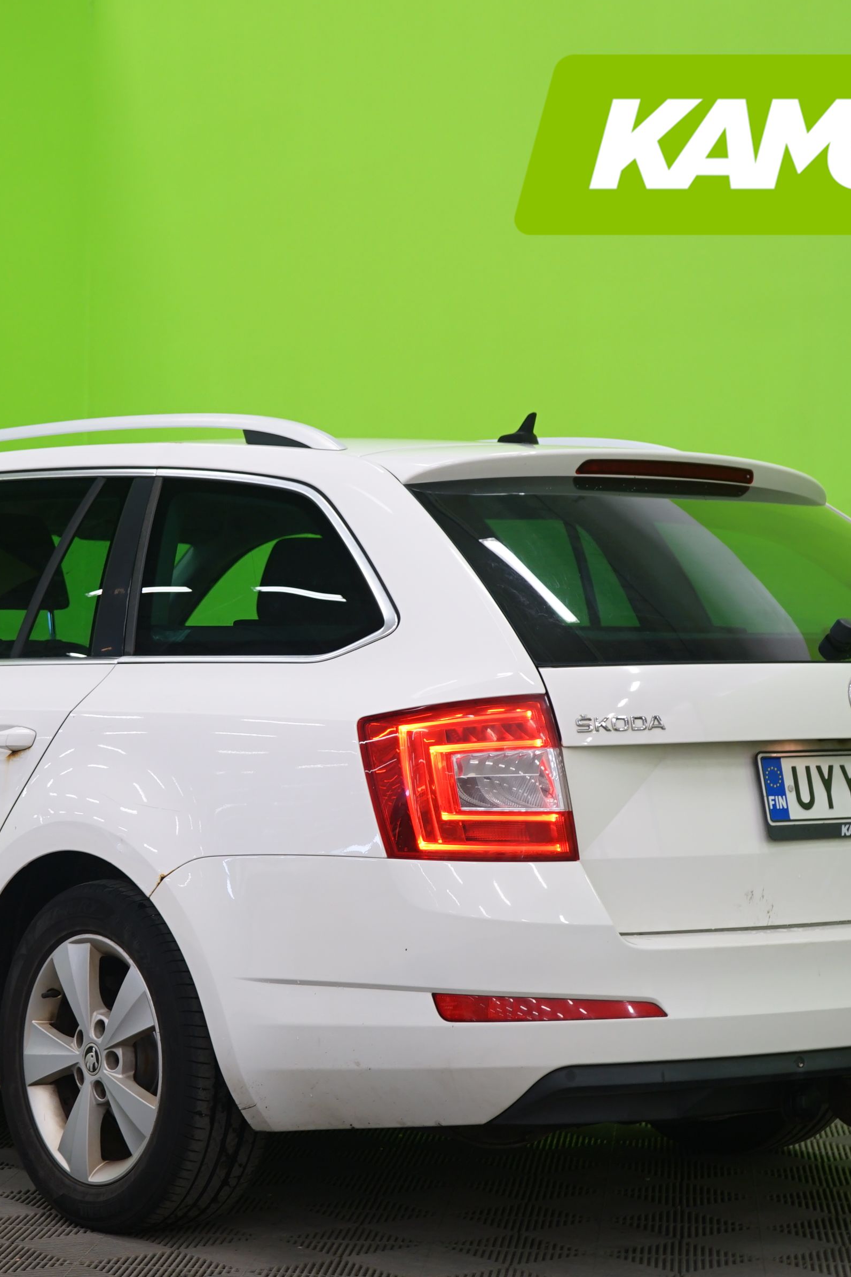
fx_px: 2801
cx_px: 253
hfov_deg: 17.2
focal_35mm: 79
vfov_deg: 25.7
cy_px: 688
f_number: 5
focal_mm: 48
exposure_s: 1/8
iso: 400
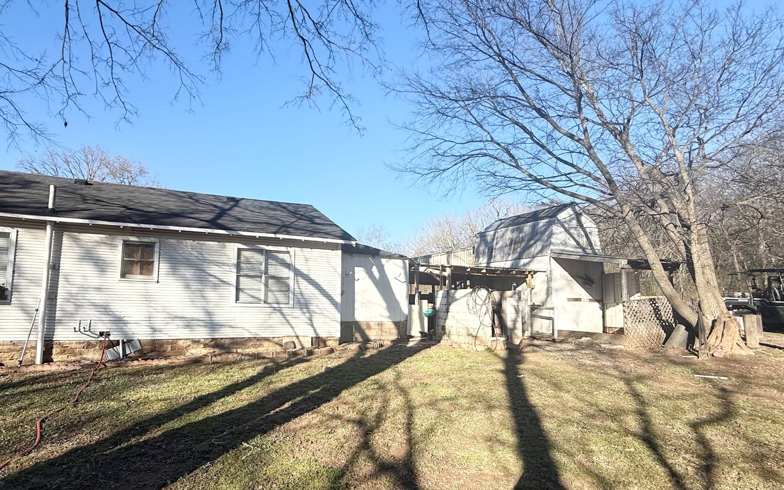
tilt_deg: +6.3
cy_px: 272
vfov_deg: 64.8
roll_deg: -0.9
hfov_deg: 90.0
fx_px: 385
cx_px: 315
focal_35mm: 18
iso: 50
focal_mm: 2.22
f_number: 2.2
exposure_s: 1/1464
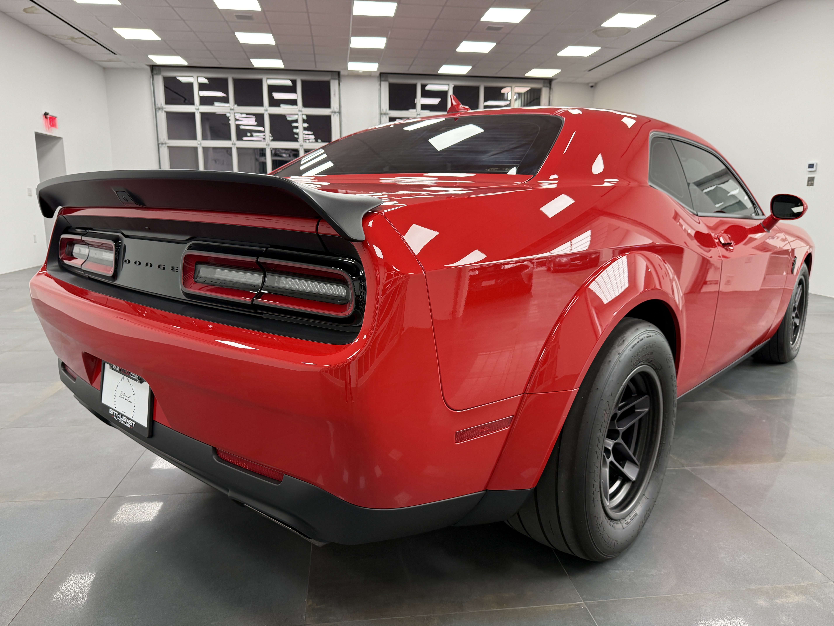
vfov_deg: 56.8
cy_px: 313
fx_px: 578
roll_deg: -0.4
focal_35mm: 24
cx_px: 417
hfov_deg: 71.6
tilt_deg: -10.9
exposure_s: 1/60
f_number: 1.78
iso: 125
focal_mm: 6.76
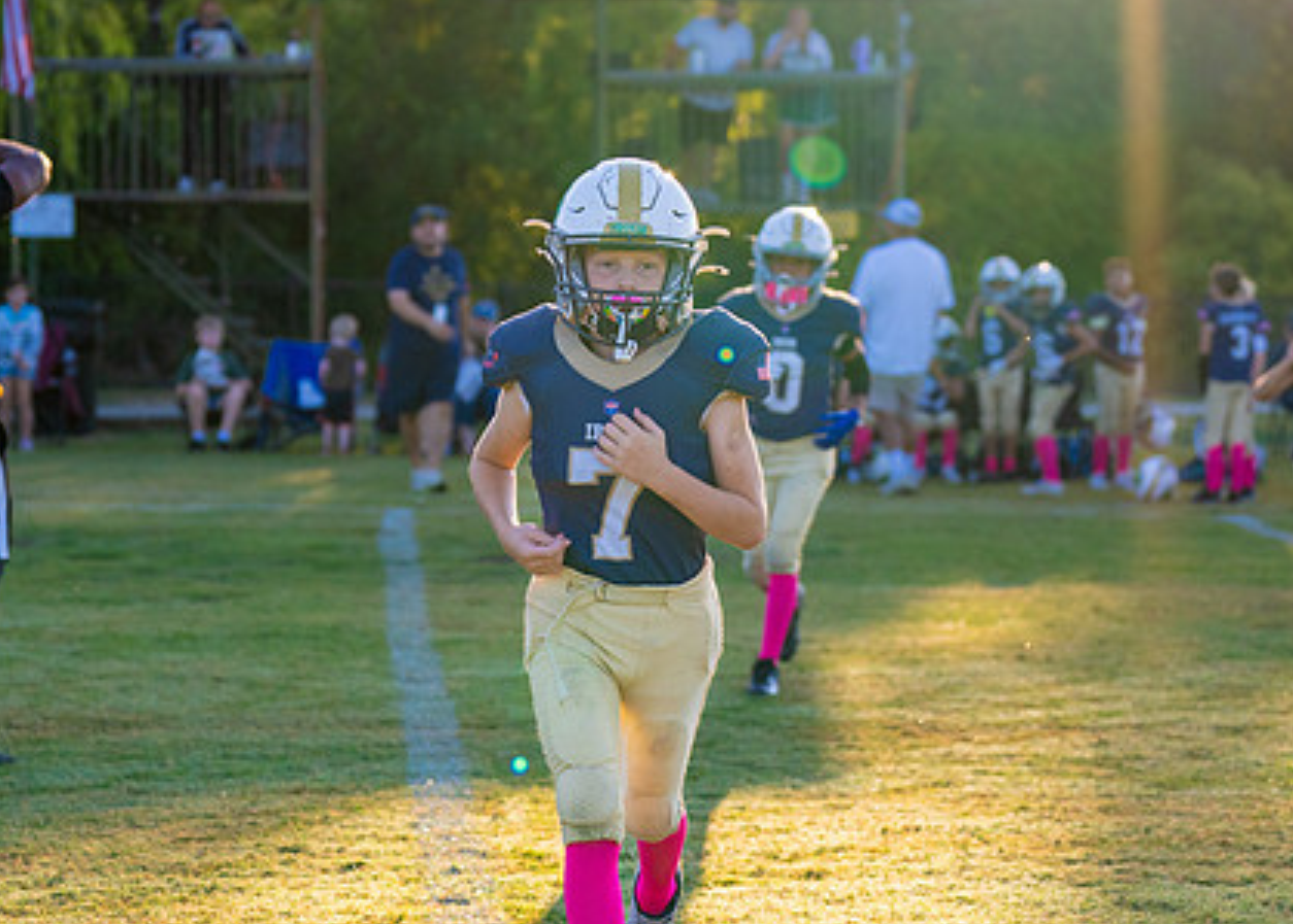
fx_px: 4115
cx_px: 659
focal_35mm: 112
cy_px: 463
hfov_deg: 17.9
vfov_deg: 12.8
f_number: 2.8
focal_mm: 70
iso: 640
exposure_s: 1/2500
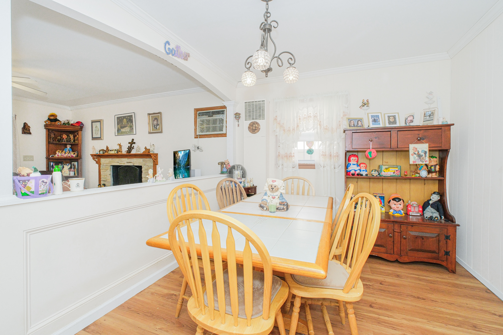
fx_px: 210
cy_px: 168
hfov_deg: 100.4
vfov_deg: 77.3
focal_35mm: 15
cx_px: 252
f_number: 7.1
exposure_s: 1/125
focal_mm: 10
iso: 1250
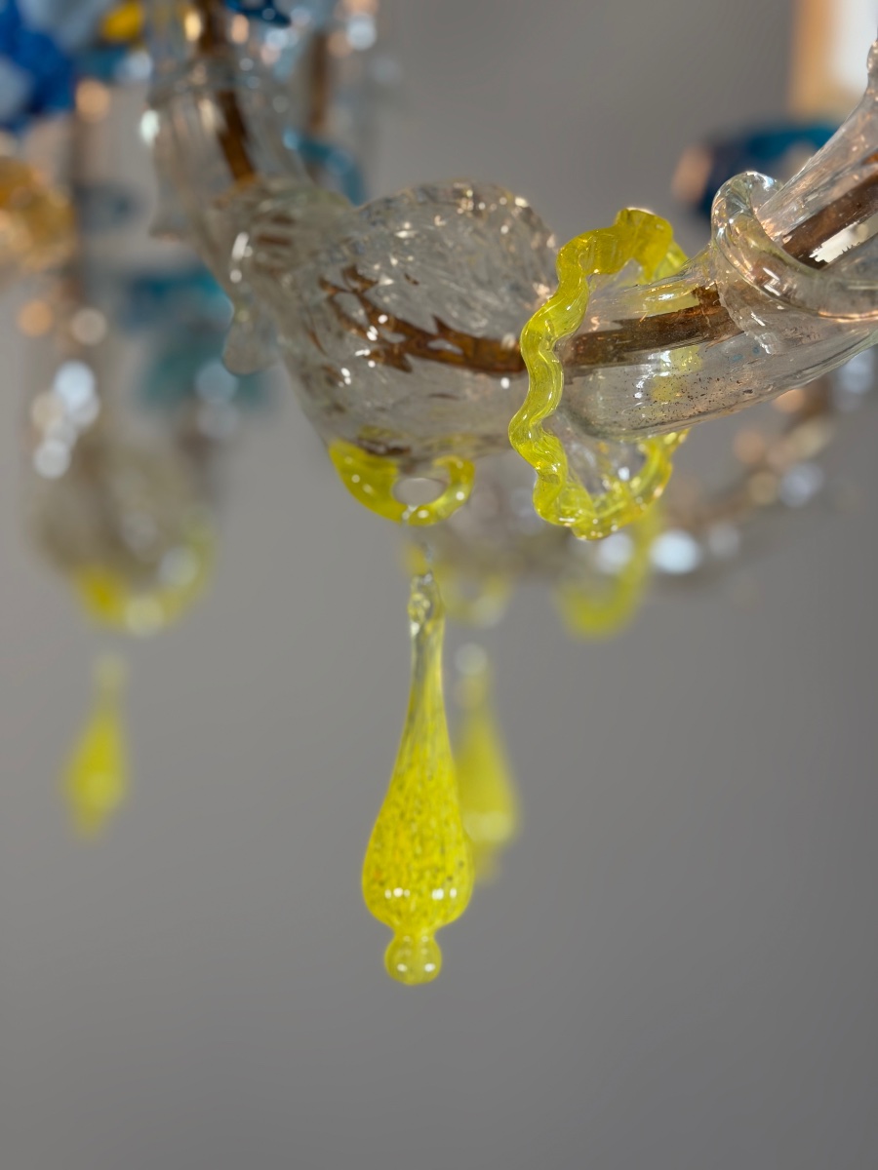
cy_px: 585
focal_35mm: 48
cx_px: 439
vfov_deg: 39.7
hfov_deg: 30.3
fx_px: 1623
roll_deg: -0.3
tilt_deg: +4.1
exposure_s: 1/100
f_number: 1.78
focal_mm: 6.76
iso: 64
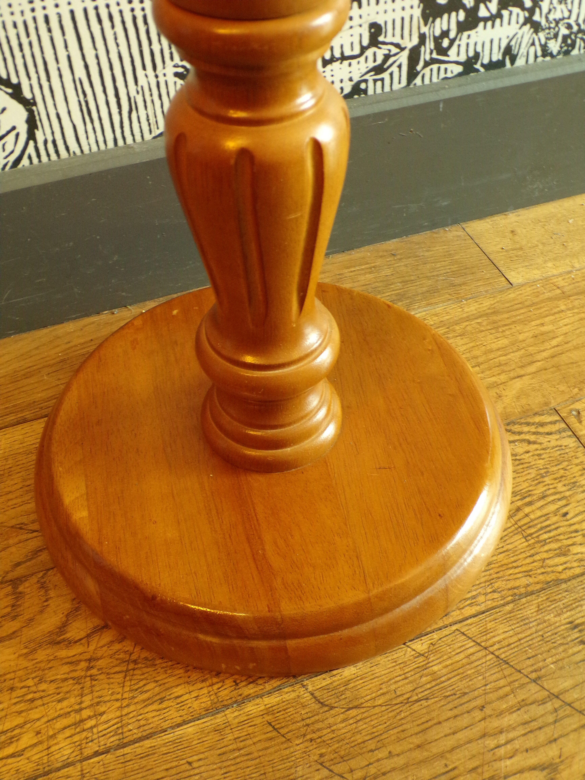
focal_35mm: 37
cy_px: 390
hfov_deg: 38.7
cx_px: 292
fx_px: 834
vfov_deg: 50.1
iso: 258
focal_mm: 6.6
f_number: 3.3
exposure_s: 1/20
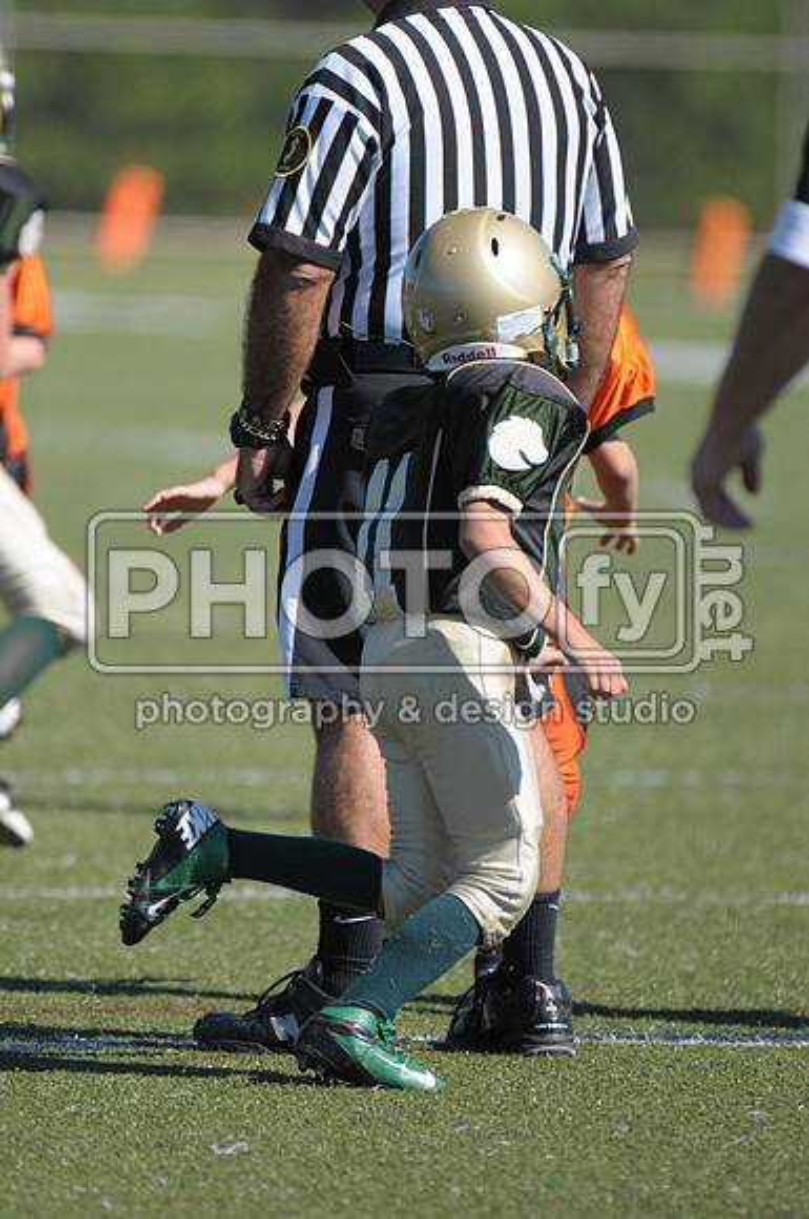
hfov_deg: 2.3
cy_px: 610
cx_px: 404
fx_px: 20284
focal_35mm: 600
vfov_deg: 3.4
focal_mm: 400
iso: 640
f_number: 4
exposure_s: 1/4000
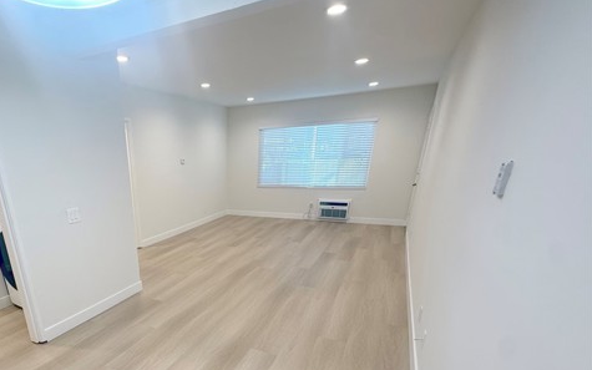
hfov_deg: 82.0
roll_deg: +2.2
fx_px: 323
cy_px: 287
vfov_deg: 56.1
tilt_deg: -22.7
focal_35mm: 20
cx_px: 194
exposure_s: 1/120
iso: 125
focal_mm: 2.22
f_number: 2.2
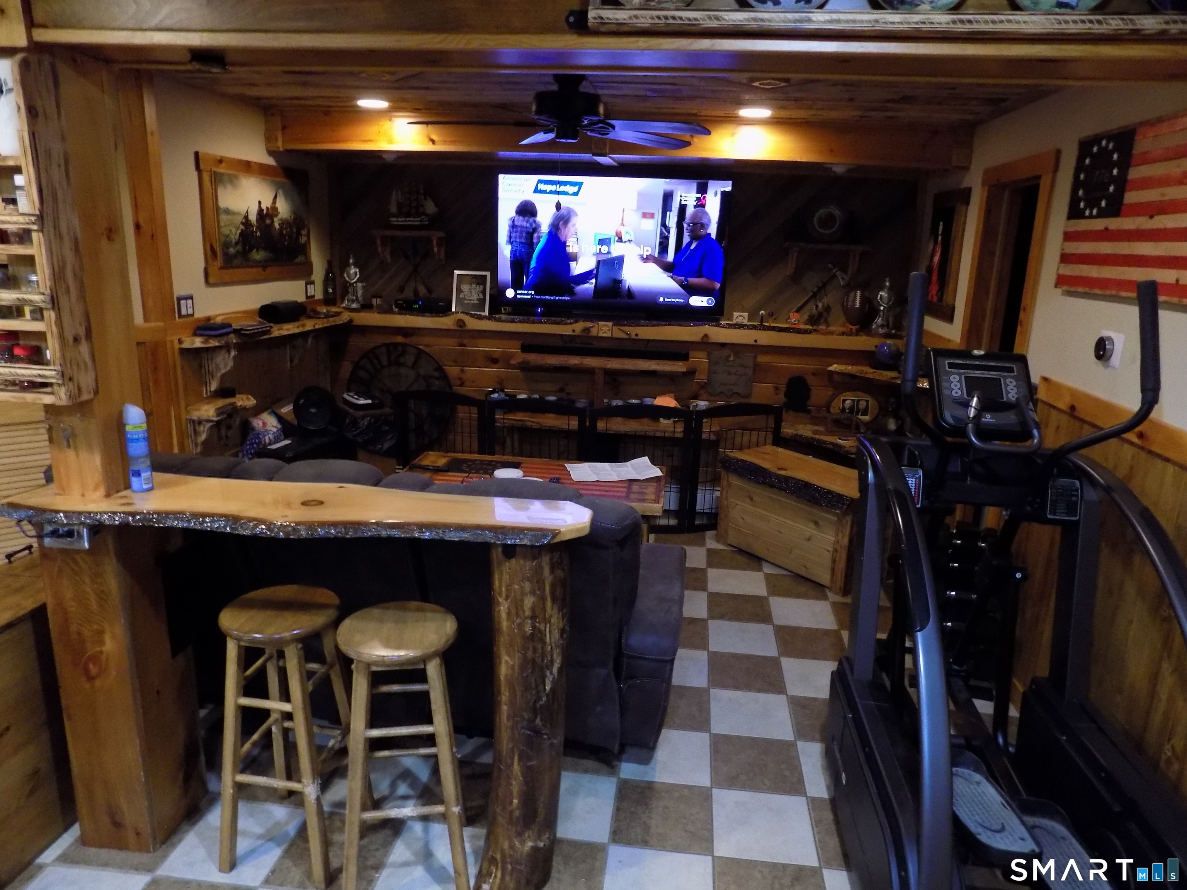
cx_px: 594
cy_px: 445
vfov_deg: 58.9
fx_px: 789
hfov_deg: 73.9
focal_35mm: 23
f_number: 3.1
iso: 400
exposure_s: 1/8
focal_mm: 4
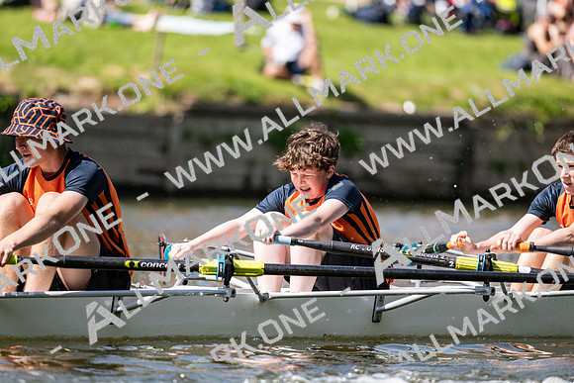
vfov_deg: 4.6
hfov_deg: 6.9
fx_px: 4787
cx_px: 287
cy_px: 192
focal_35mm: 300
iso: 500
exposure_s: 1/2500
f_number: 4
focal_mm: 300
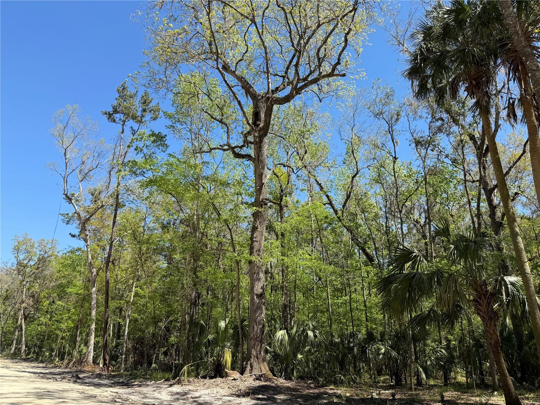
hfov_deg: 71.6
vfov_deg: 56.8
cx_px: 270
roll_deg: -0.4
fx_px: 374
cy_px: 202
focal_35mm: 24
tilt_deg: +20.3
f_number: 1.78
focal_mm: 6.76
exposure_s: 1/2232
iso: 80
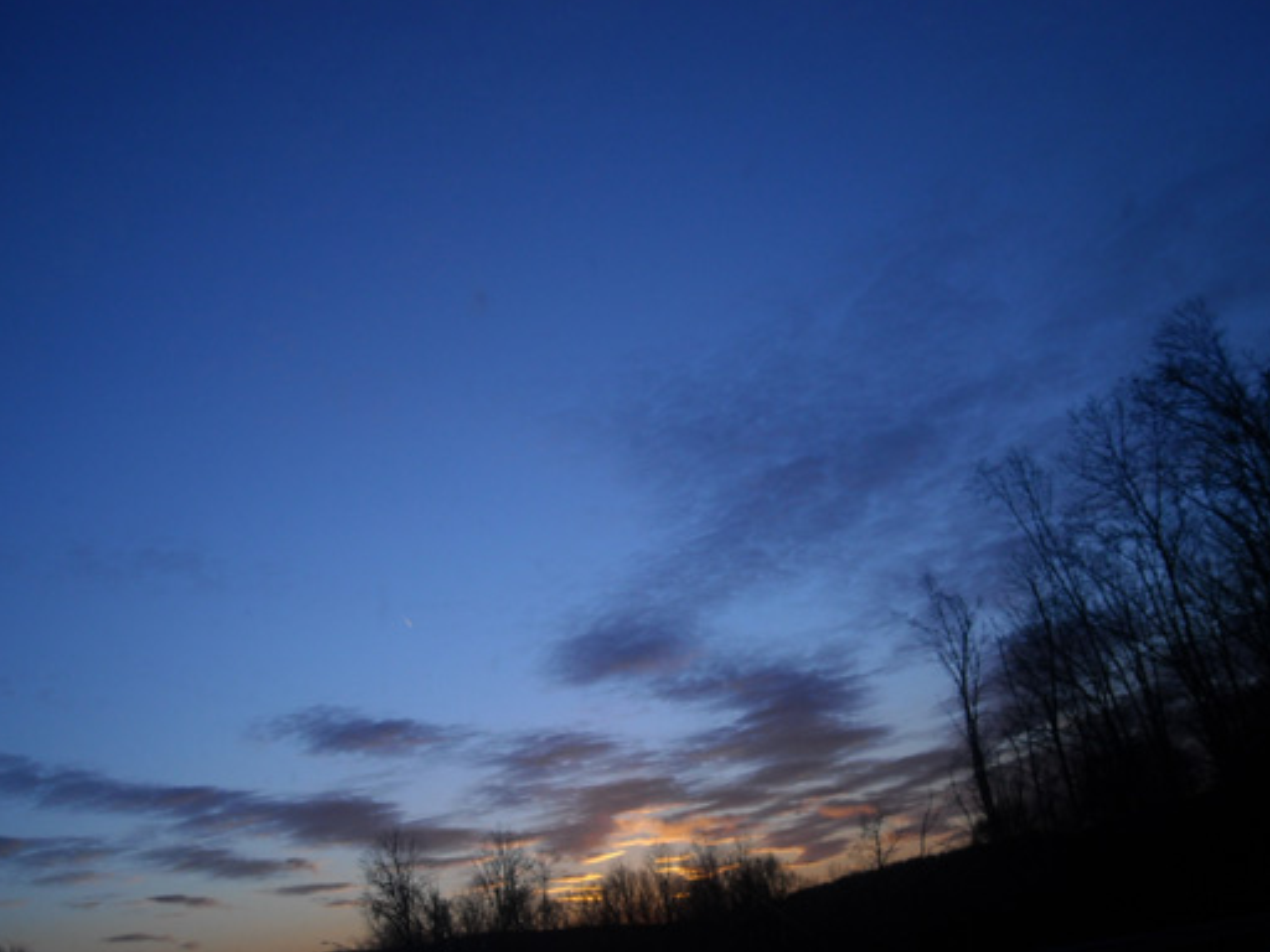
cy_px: 518
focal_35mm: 41
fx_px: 1504
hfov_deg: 45.8
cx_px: 640
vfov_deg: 35.1
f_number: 2.8
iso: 64
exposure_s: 1/458
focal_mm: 5.7
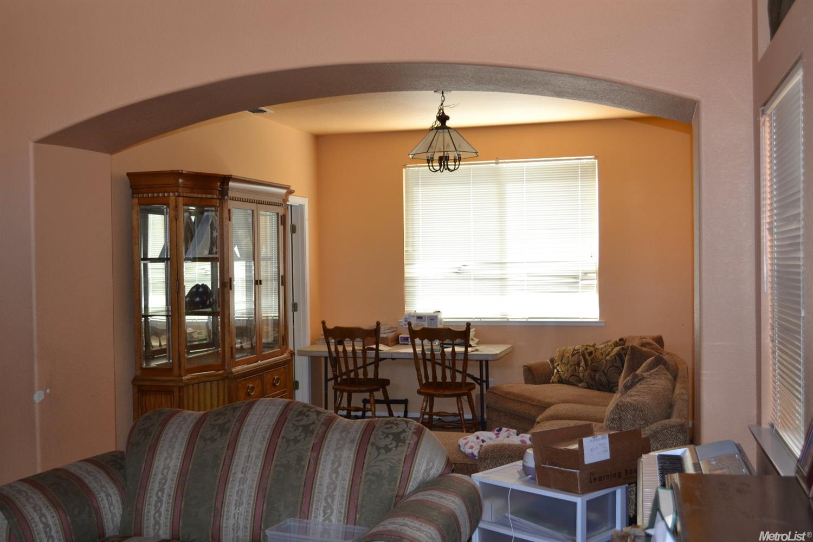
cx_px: 406
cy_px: 271
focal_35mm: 39
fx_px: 881
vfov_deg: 34.2
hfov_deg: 49.6
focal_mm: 26
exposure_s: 1/60
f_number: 4.2
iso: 400
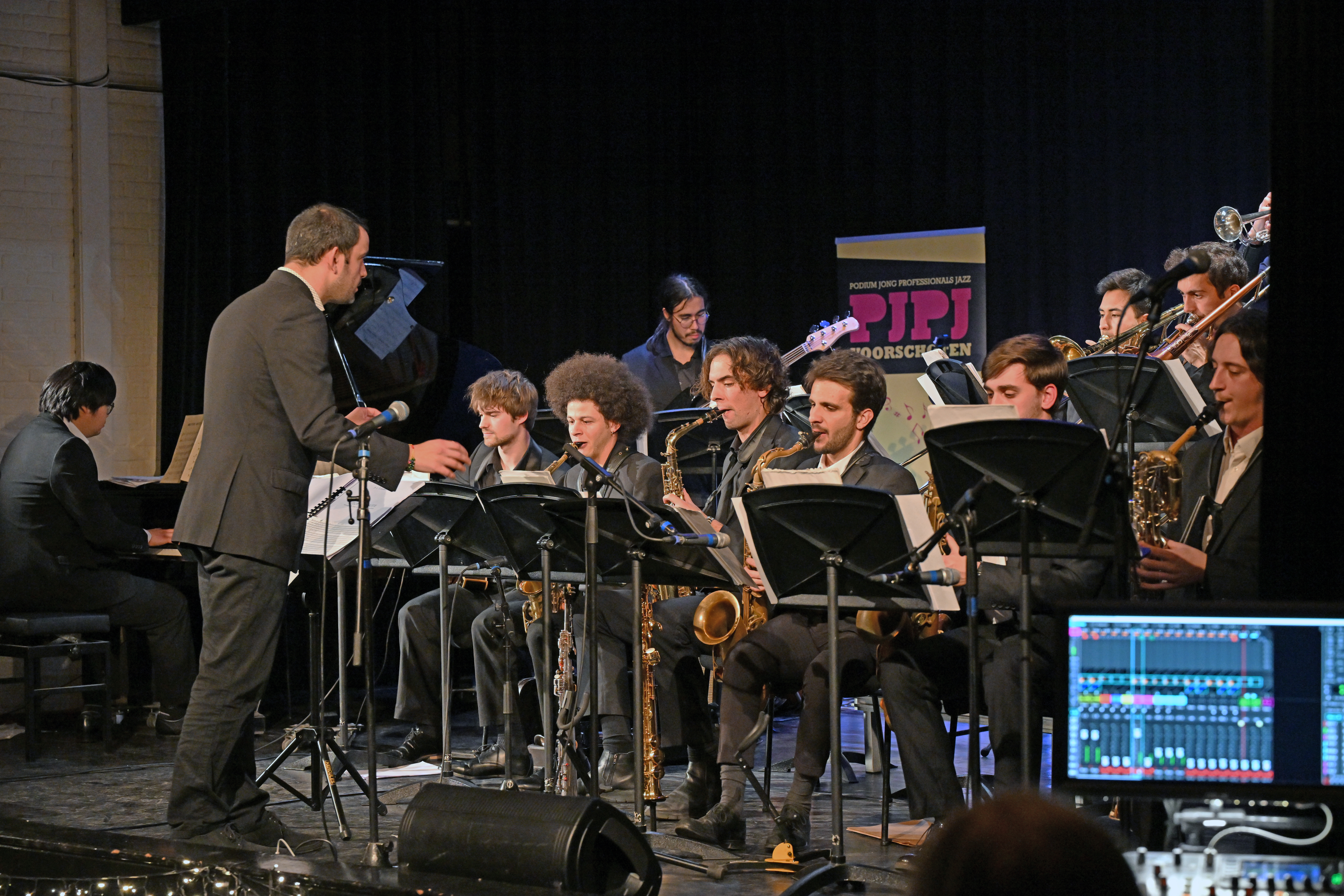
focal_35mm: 70
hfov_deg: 28.8
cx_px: 672
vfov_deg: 19.5
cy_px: 448
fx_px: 2613
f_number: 4.5
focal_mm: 70
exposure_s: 1/100
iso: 3200
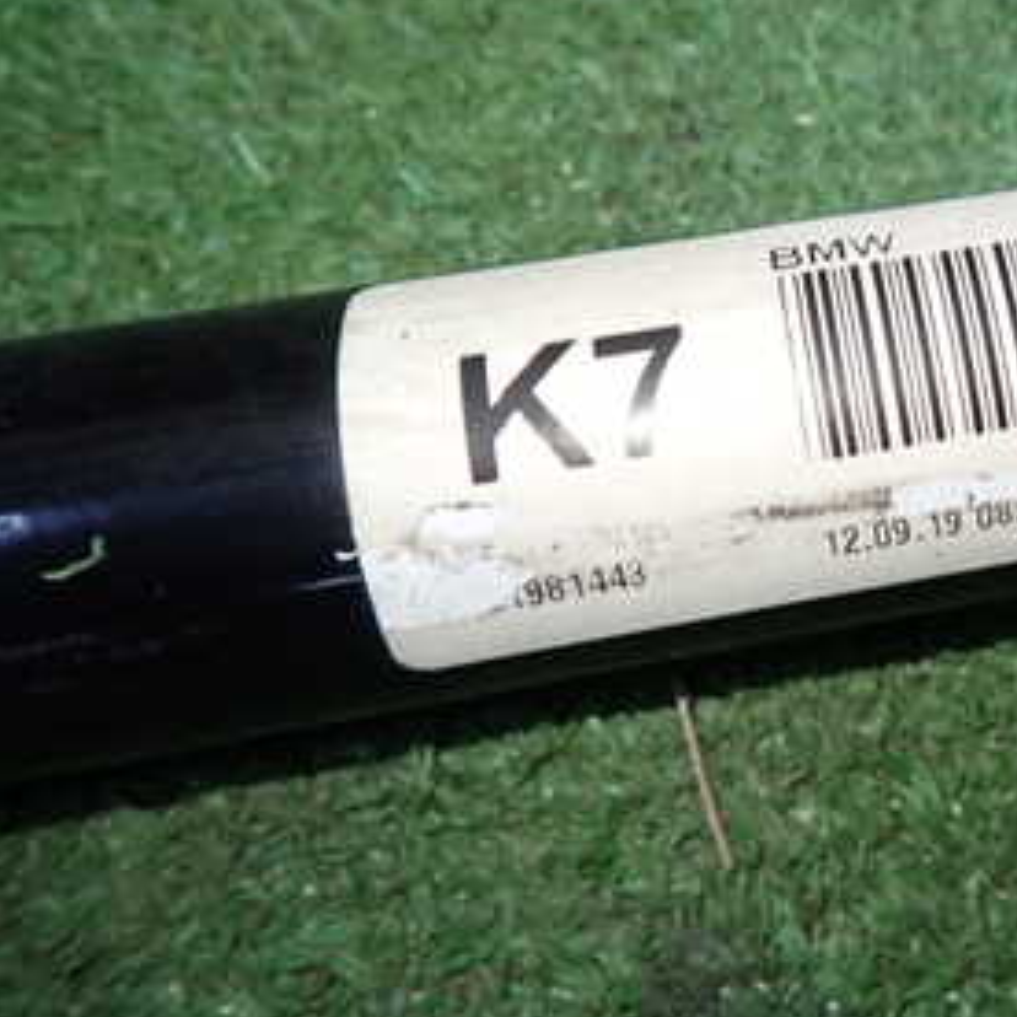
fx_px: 1595
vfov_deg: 35.1
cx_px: 1039
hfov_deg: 32.3
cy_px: 372
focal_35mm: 48
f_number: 2
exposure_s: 1/60
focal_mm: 4.5
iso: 200
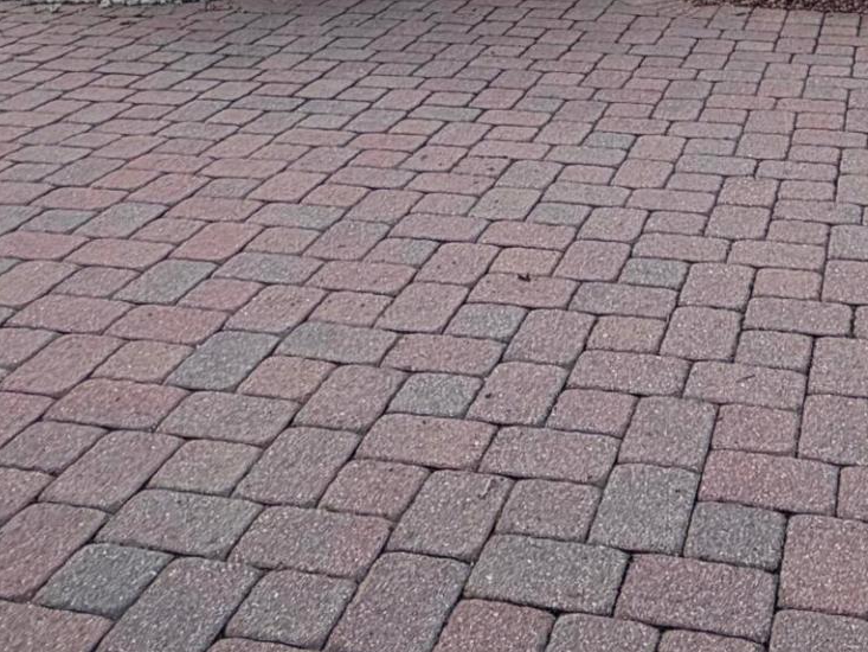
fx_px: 1379
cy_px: -353
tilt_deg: +4.3
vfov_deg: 21.7
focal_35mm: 55
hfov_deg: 34.3
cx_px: 641
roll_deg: -0.7
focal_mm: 2.22
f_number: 2.2
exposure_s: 1/502
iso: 40
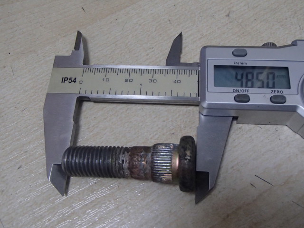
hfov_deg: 50.2
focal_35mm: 37
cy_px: 114
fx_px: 325
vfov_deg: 38.6
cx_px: 152
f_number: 4.7
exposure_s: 1/80
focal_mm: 6.64
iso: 800
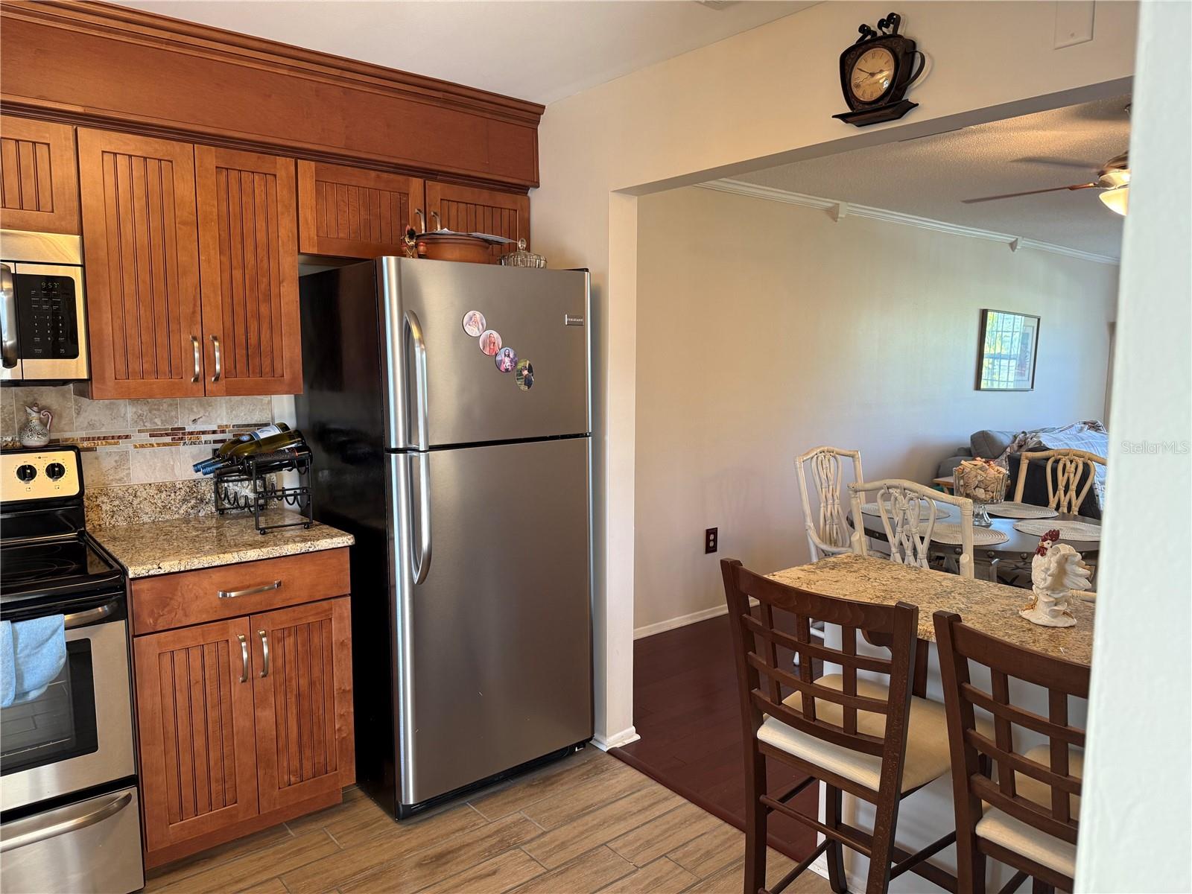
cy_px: 447
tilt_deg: -5.6
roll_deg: +0.3
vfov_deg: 56.8
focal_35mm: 24
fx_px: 826
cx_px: 596
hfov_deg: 71.6
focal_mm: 6.76
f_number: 1.78
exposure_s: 1/60
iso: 160
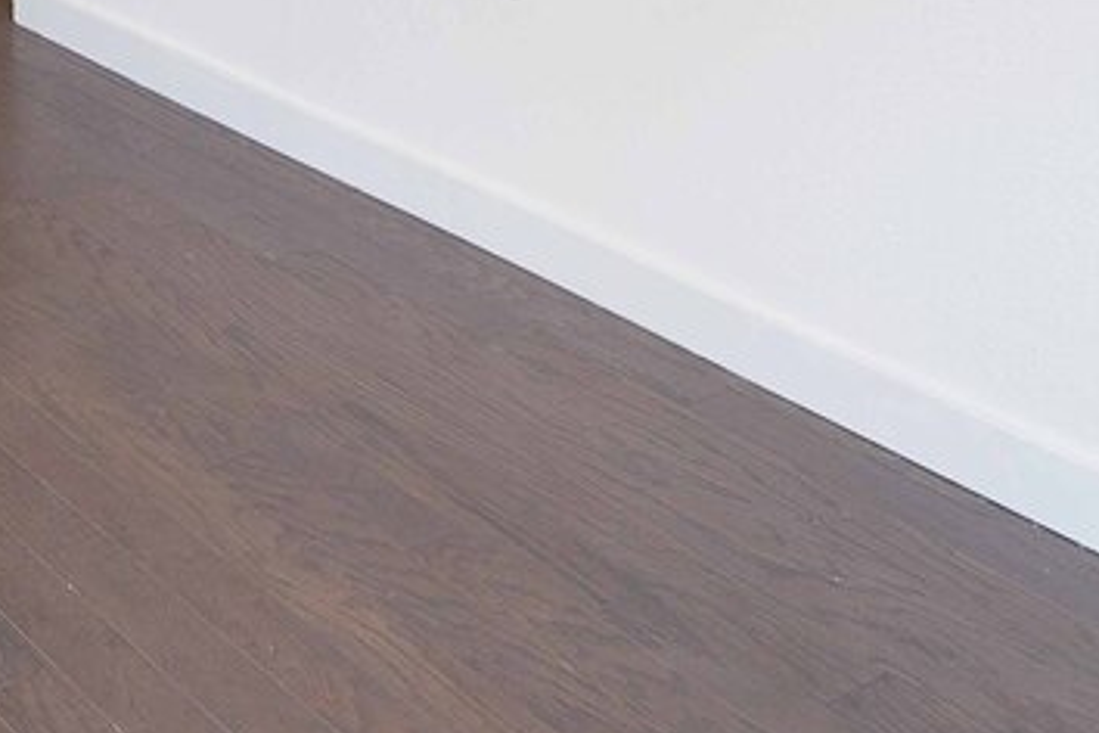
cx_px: 110
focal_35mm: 64
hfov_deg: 30.1
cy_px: -559
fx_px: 1954
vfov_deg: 17.5
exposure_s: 1/60
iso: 200
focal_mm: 14
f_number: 8
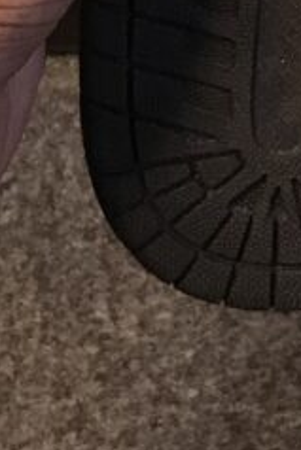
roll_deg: -0.5
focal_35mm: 163
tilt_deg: -36.2
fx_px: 2041
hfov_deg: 8.4
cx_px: 273
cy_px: -519
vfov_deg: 11.1
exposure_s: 1/33
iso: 40
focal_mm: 3.99
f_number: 1.8
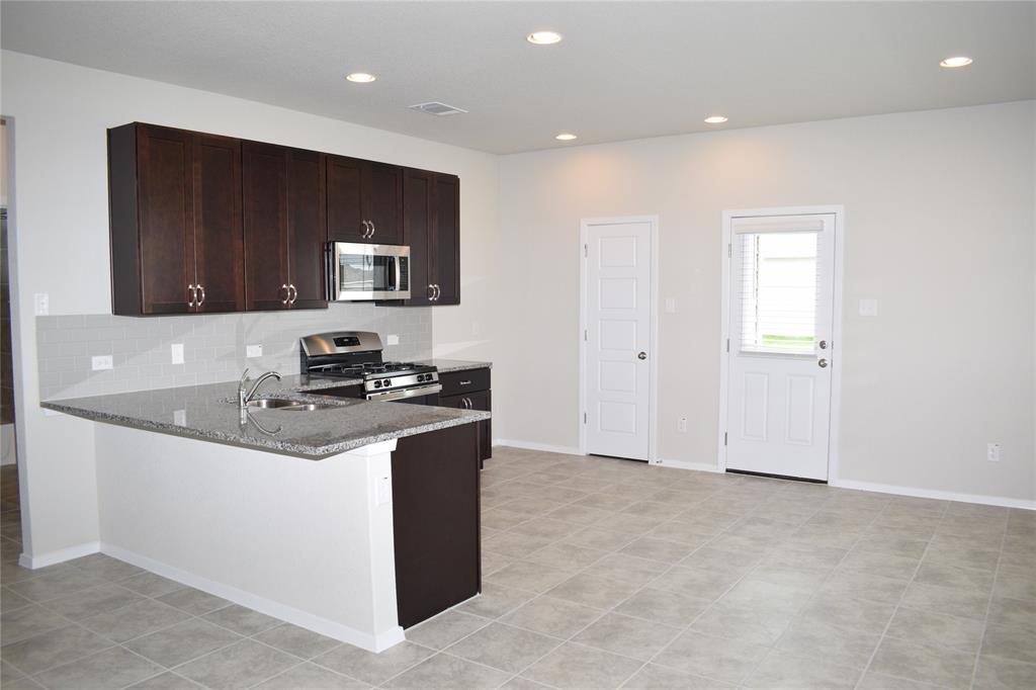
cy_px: 345
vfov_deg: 47.9
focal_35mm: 27
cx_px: 518
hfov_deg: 67.4
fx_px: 777
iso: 400
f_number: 5.6
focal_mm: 18
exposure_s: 1/125
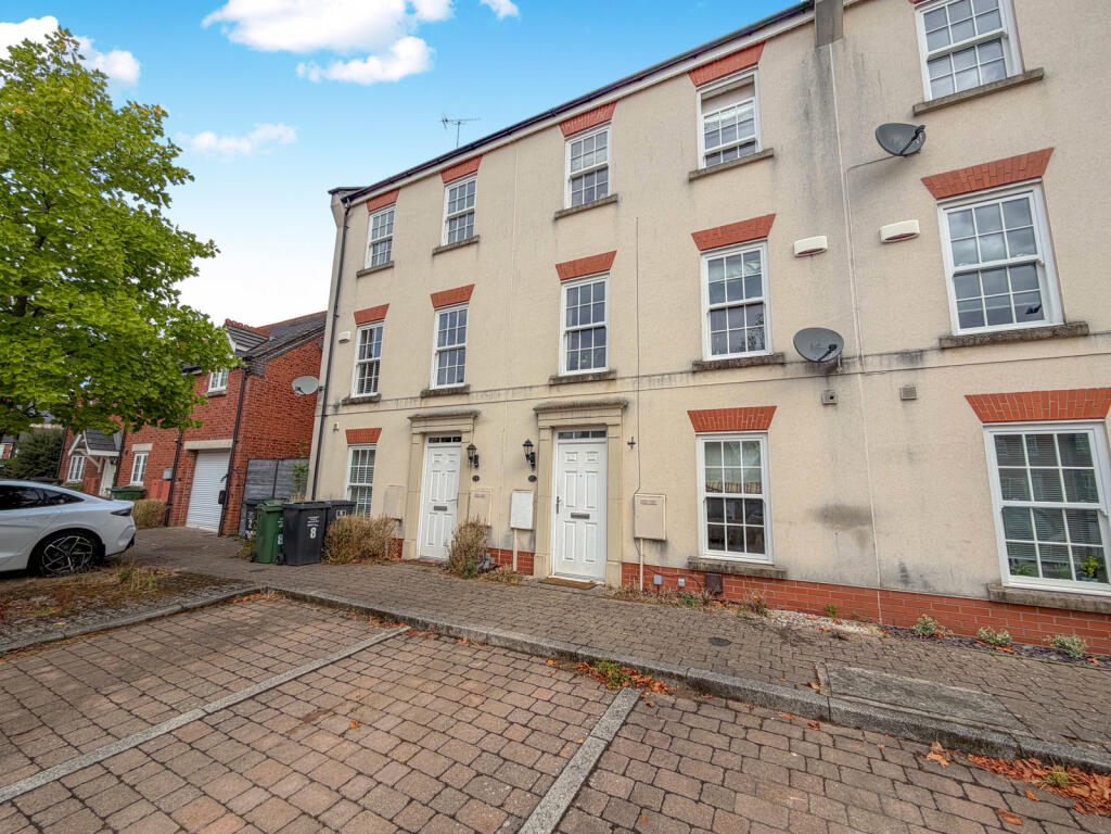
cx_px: 556
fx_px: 449
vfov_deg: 85.7
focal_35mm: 14
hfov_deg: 102.1
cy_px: 417
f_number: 2.2
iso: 40
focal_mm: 2.22
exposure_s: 1/750
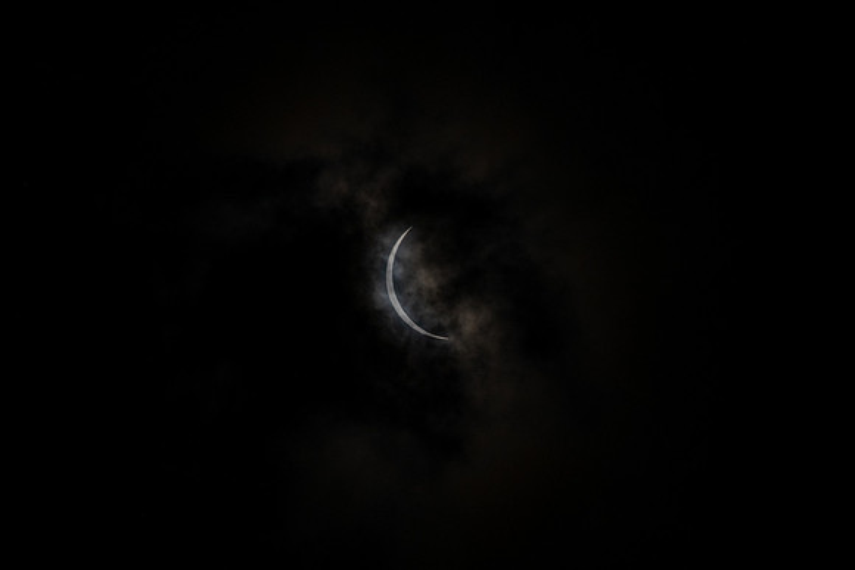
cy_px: 346
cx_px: 441
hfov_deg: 3.5
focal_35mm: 592
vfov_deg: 2.3
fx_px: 14070
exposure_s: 1/500
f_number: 5.6
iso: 400
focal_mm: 300
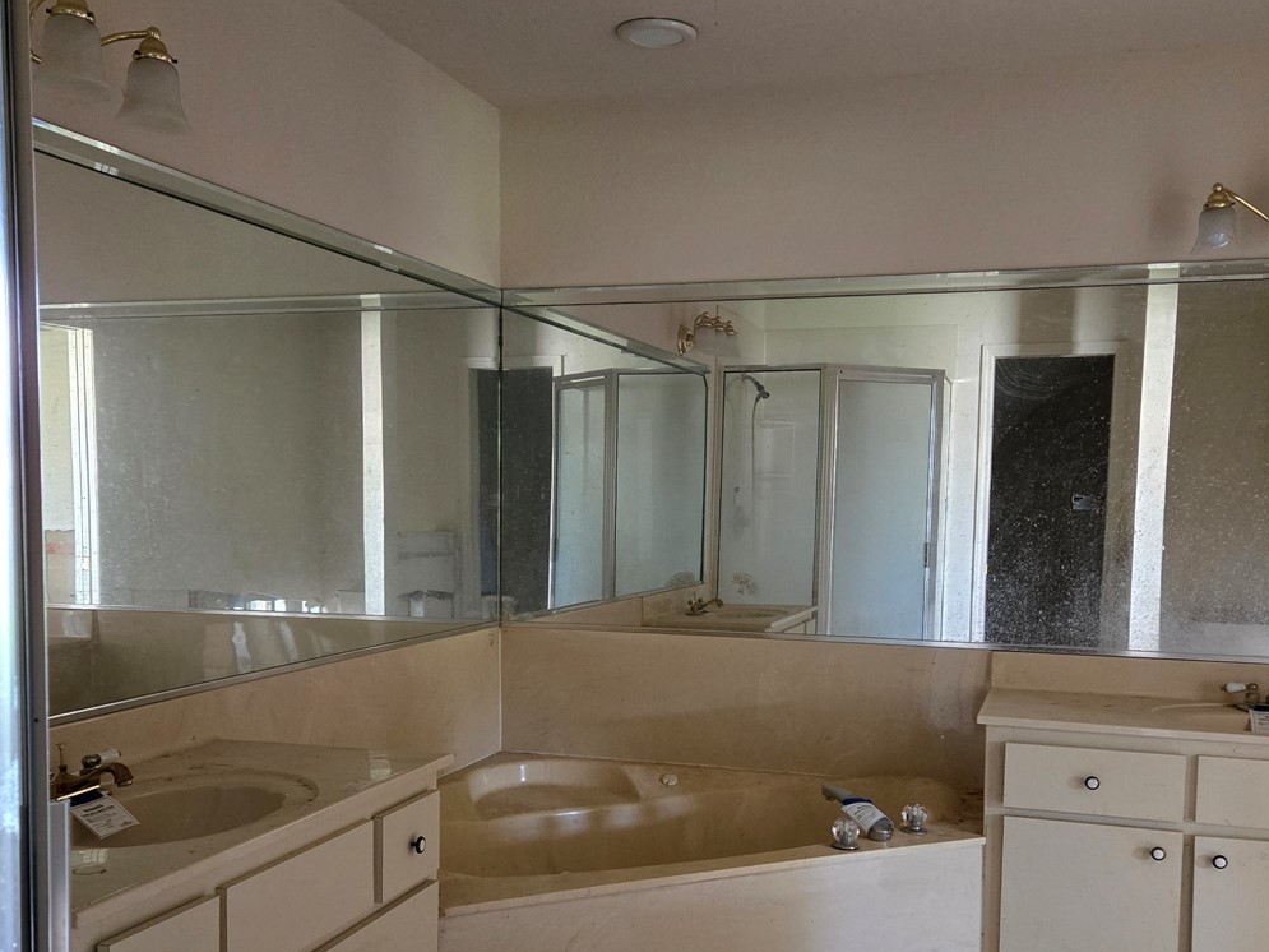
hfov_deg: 50.1
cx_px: 611
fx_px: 1356
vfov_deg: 38.2
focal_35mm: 37
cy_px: 632
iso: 640
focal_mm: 5.4
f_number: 1.8
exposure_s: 1/60
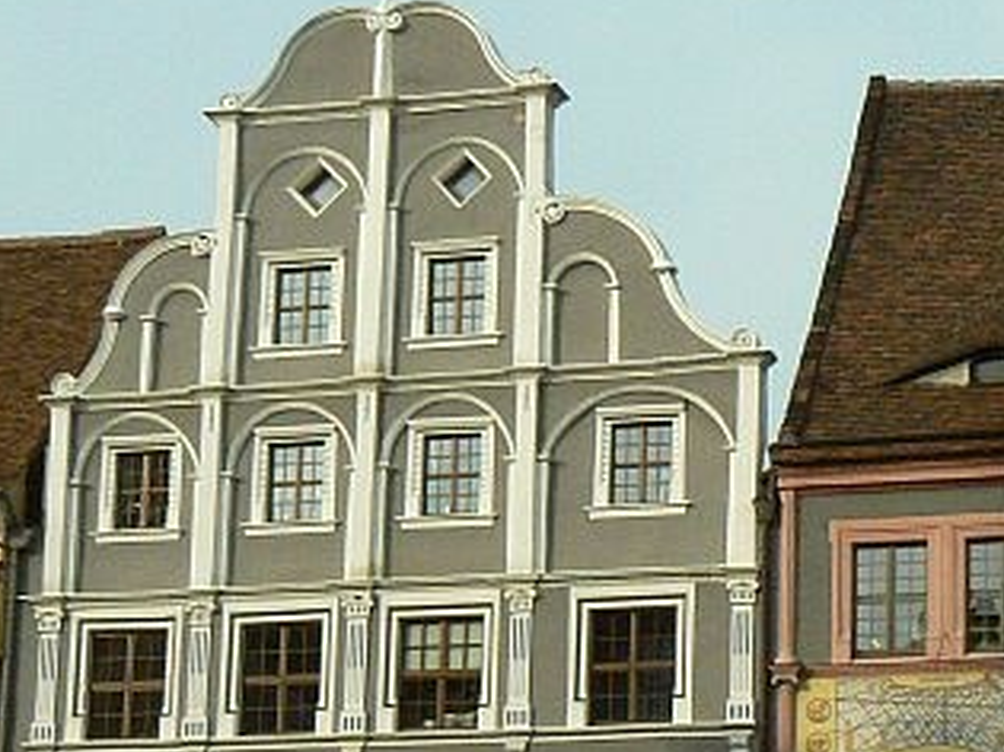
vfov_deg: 12.9
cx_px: 730
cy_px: 644
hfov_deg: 17.2
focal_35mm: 114
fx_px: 3305
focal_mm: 8.4
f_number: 8
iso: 400
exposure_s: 1/1000
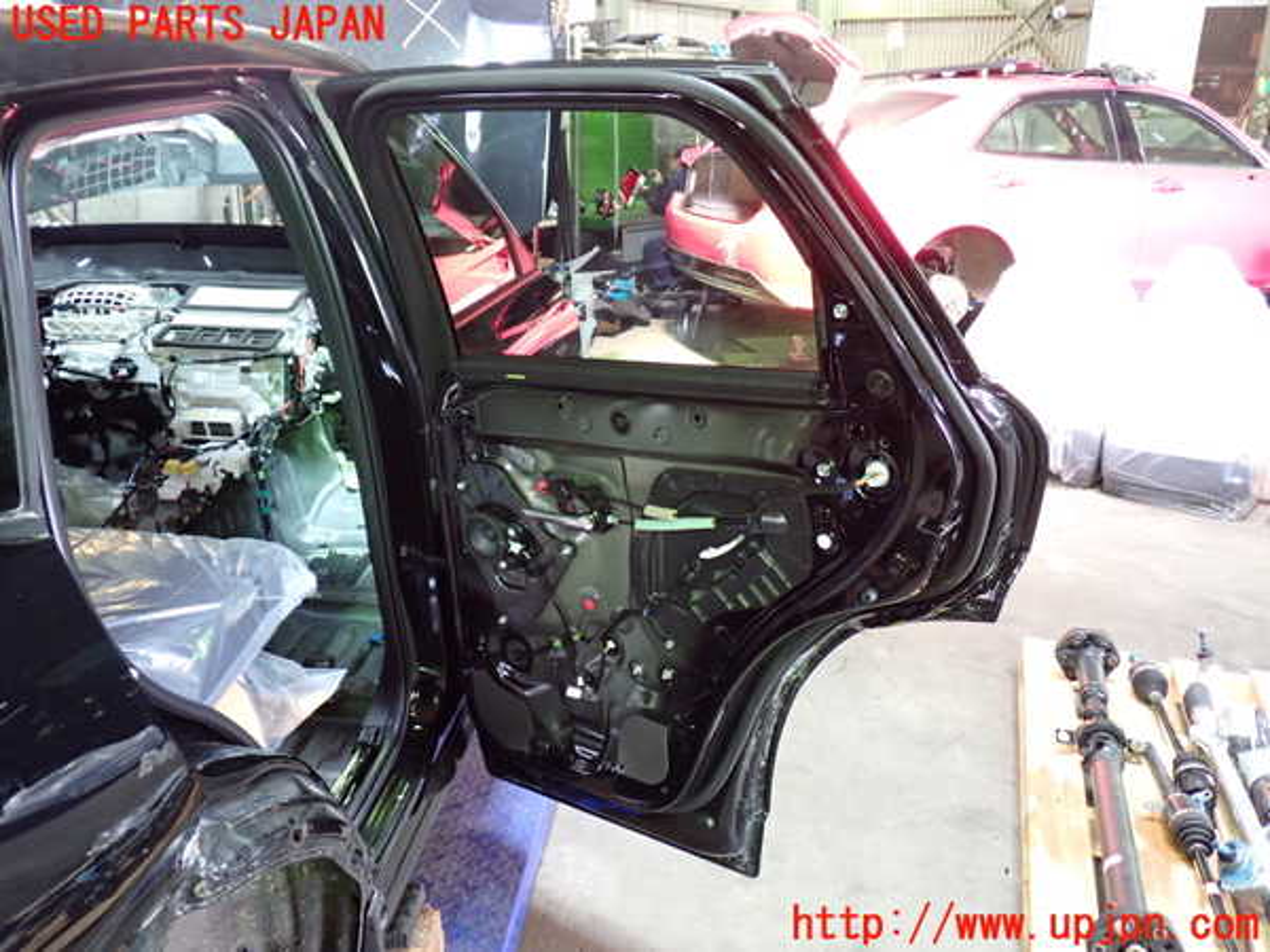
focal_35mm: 30
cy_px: 476
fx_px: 1101
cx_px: 635
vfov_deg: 46.8
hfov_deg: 60.0
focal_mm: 5.4
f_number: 2.3
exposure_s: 1/30
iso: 640
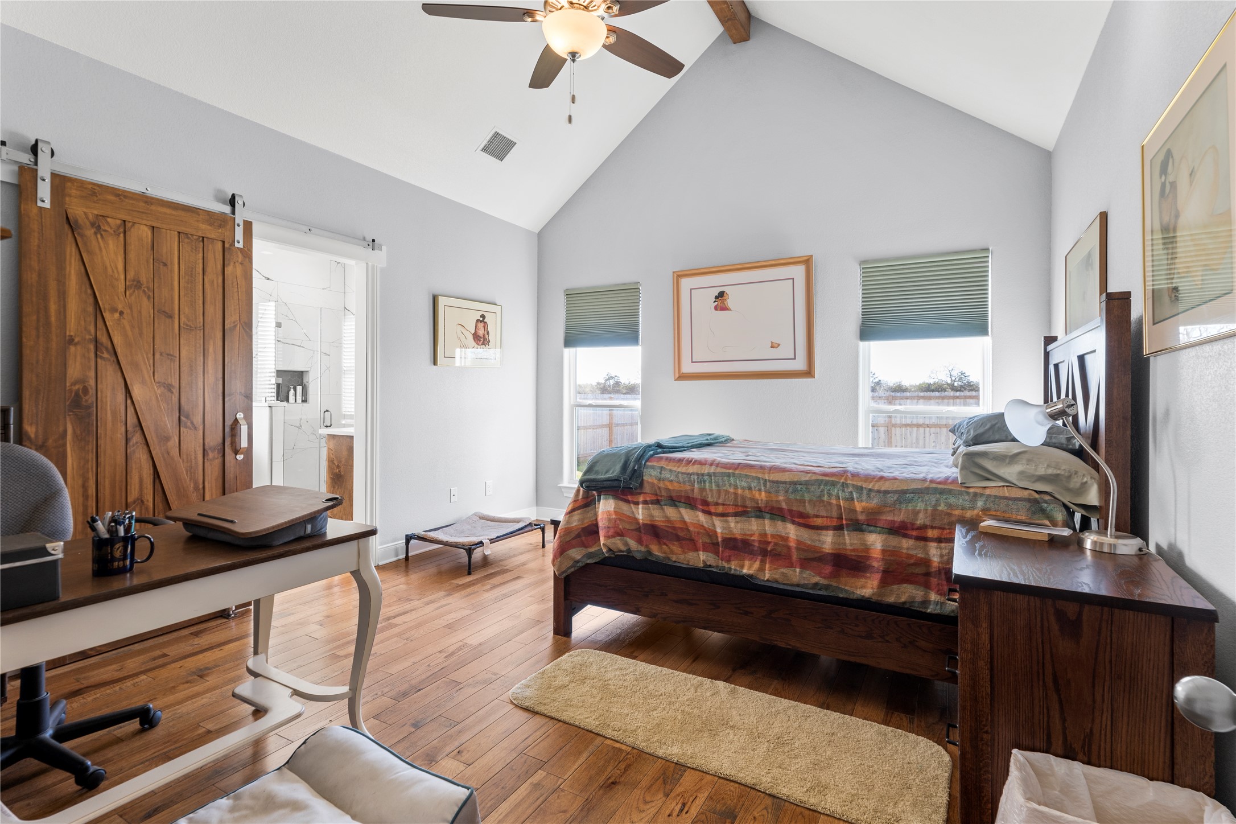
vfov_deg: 73.7
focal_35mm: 16
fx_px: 549
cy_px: 412
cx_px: 618
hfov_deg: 96.7
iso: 250
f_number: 8
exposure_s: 1/8
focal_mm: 16
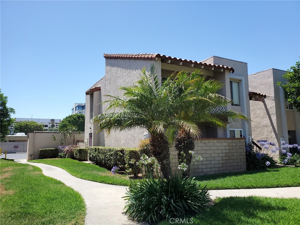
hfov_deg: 67.3
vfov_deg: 53.1
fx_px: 225
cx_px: 150
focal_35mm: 26
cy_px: 112
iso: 50
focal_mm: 4.3
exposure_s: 1/907
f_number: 2.4
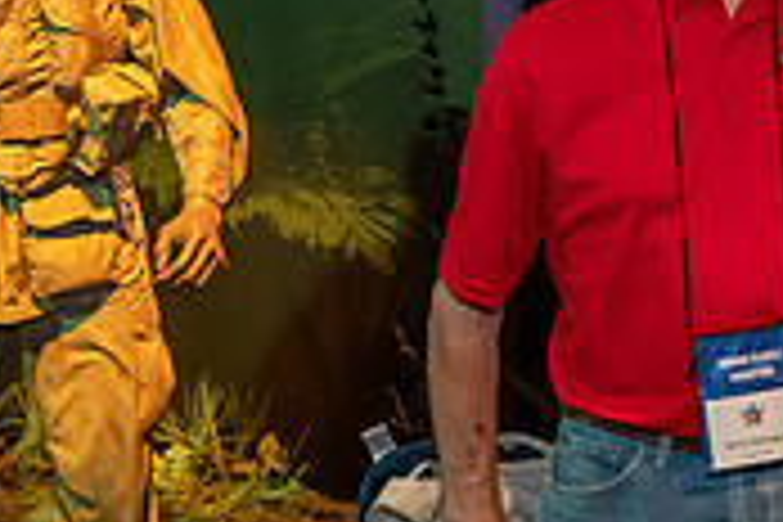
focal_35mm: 80
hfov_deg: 25.3
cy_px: 351
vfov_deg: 17.0
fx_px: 1740
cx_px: 333
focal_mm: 24
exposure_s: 1/50
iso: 5000
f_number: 5.6
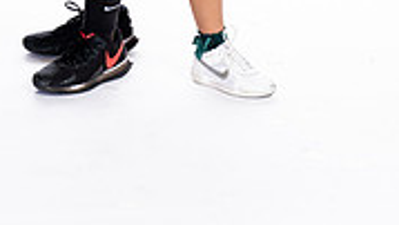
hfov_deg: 12.6
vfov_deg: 6.8
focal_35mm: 171
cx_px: 140
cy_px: -272
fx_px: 1811
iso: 400
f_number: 5.6
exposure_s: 1/250
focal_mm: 65
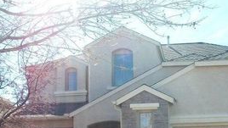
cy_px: 115
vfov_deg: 18.3
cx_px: 152
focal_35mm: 65
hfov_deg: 32.1
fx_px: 393
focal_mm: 5.7
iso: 80
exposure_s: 1/160
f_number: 5.5
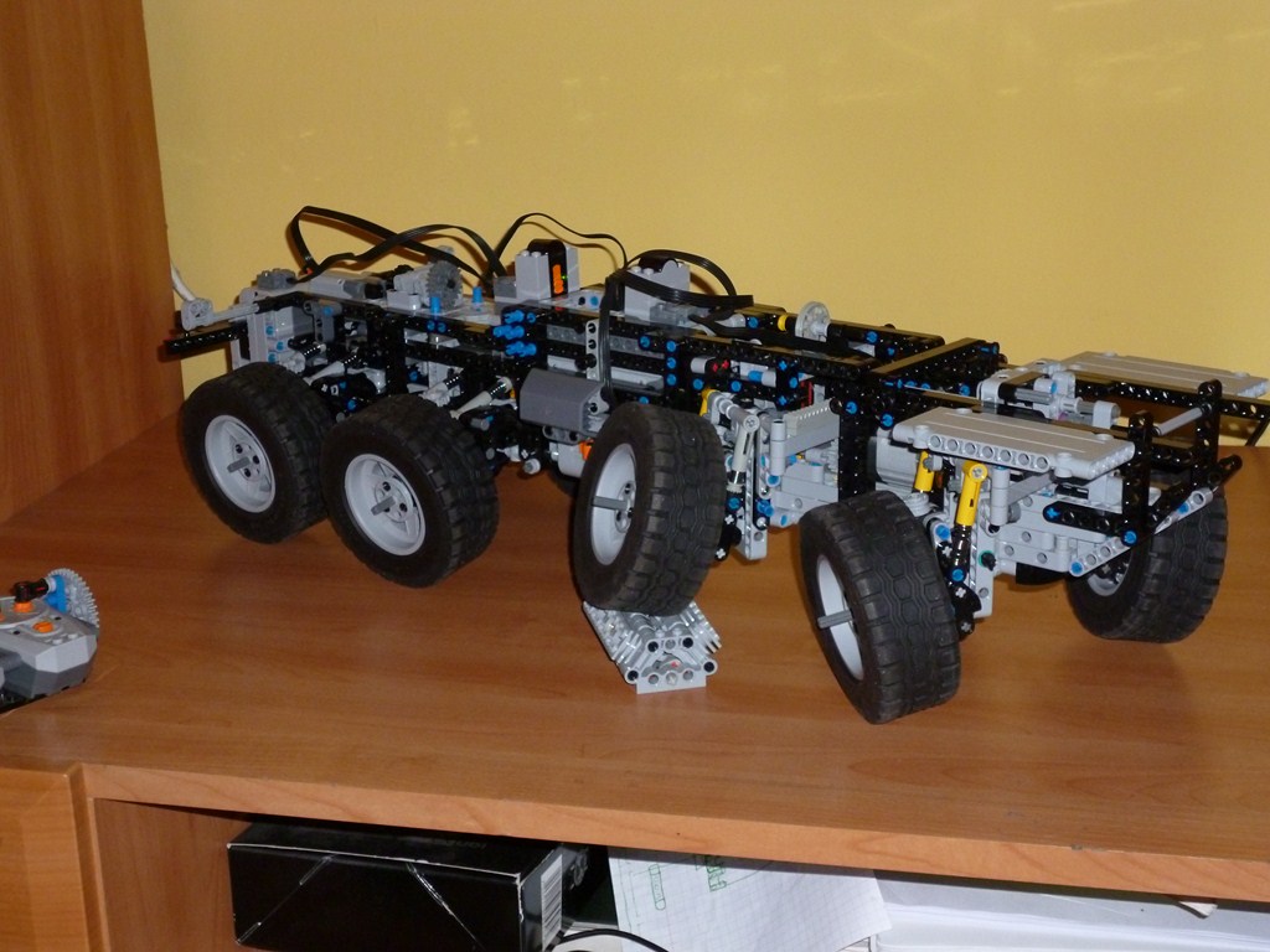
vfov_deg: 26.1
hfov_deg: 34.3
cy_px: 476
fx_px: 2055
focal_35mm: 56
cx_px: 635
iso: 400
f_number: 4.4
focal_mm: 10
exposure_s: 1/60
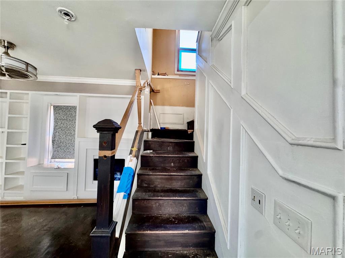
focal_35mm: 14
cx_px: 172
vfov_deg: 85.7
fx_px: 140
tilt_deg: +3.9
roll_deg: -2.0
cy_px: 129
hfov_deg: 102.1
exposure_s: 1/60
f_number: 2.2
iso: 400
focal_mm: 2.22
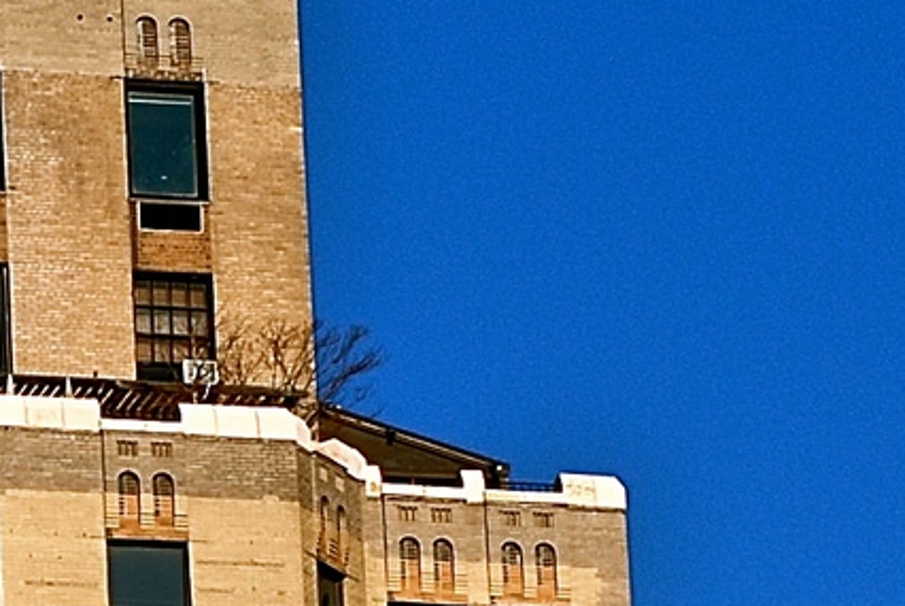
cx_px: -712
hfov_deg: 4.6
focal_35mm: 440
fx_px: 11072
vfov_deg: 3.1
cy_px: 1006
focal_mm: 50
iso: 100
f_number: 9
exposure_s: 1/320
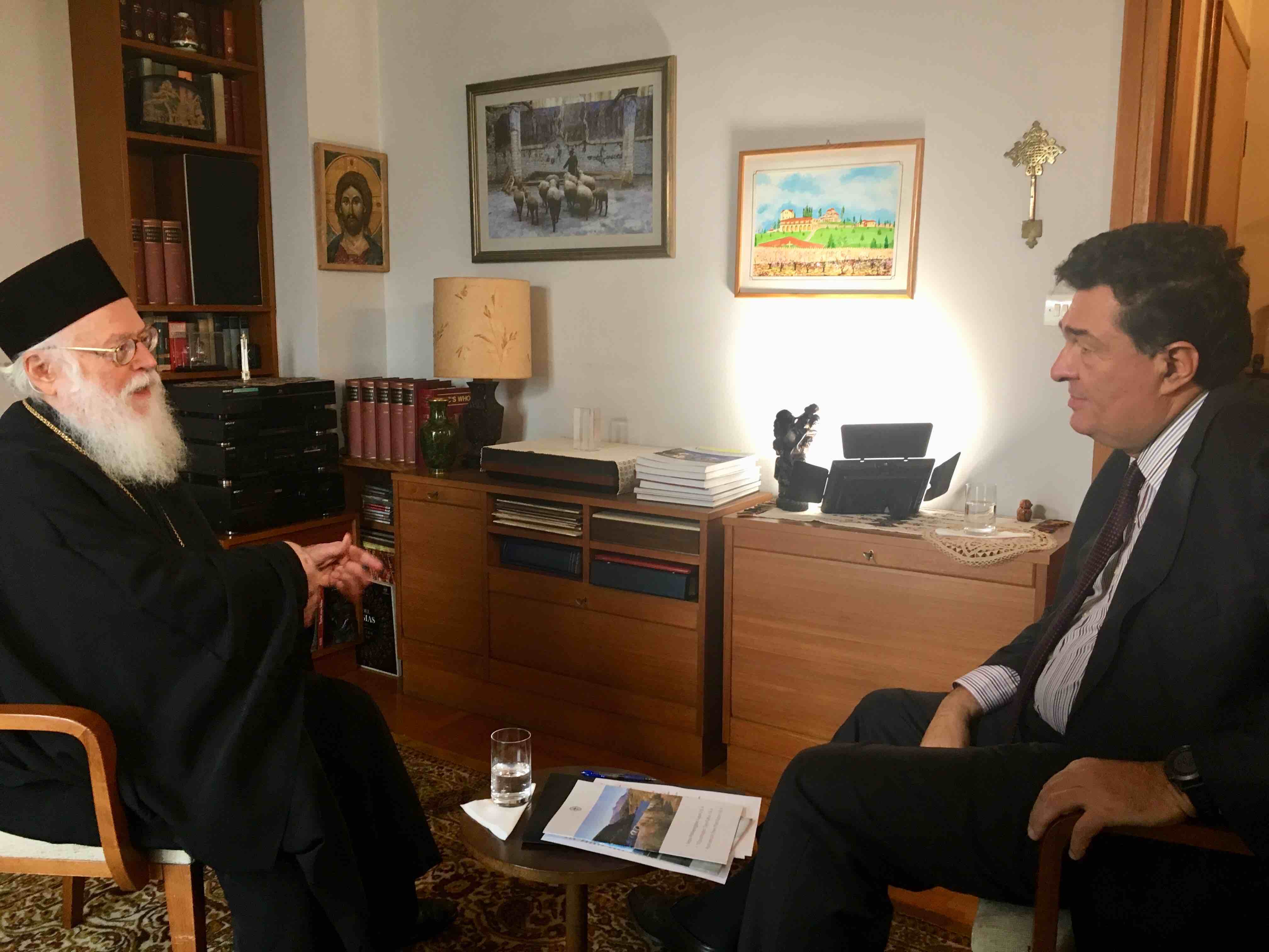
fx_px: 1063
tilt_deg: -9.3
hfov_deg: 61.7
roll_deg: +0.4
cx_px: 634
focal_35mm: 29
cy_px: 476
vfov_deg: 48.2
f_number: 2.2
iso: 125
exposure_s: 1/33
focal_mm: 4.15
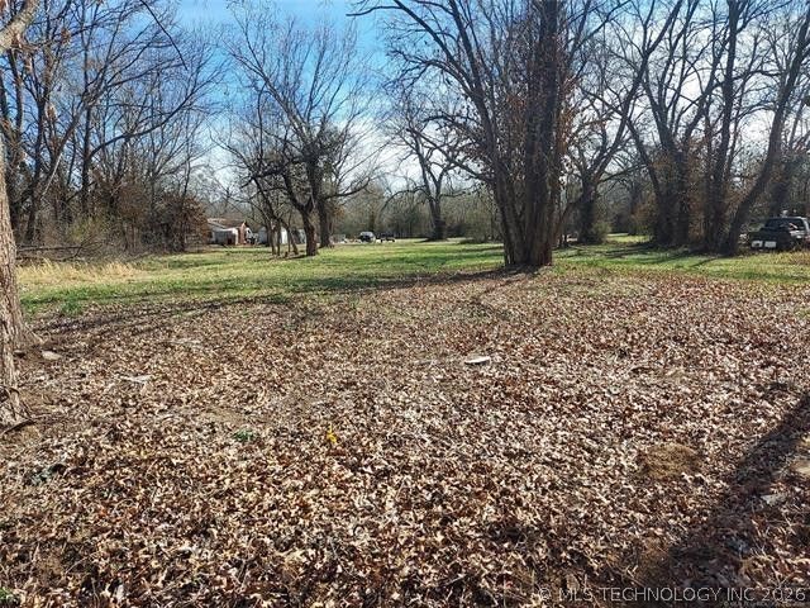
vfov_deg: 54.9
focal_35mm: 25
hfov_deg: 69.4
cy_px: 304
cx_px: 405
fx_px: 585
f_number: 2
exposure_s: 1/842
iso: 50
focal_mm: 4.6
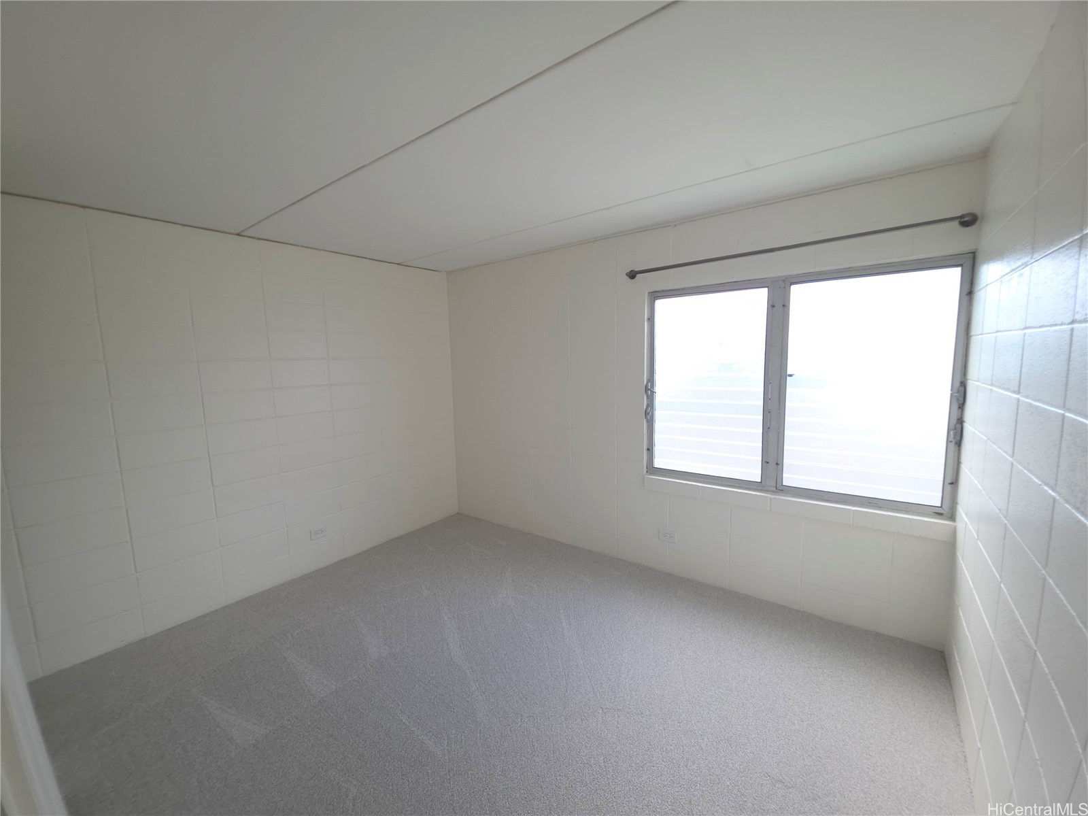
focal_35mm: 13
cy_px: 408
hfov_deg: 106.2
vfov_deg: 89.9
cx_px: 544
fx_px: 409
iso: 40
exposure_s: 1/30
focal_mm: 2.2
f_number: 1.9
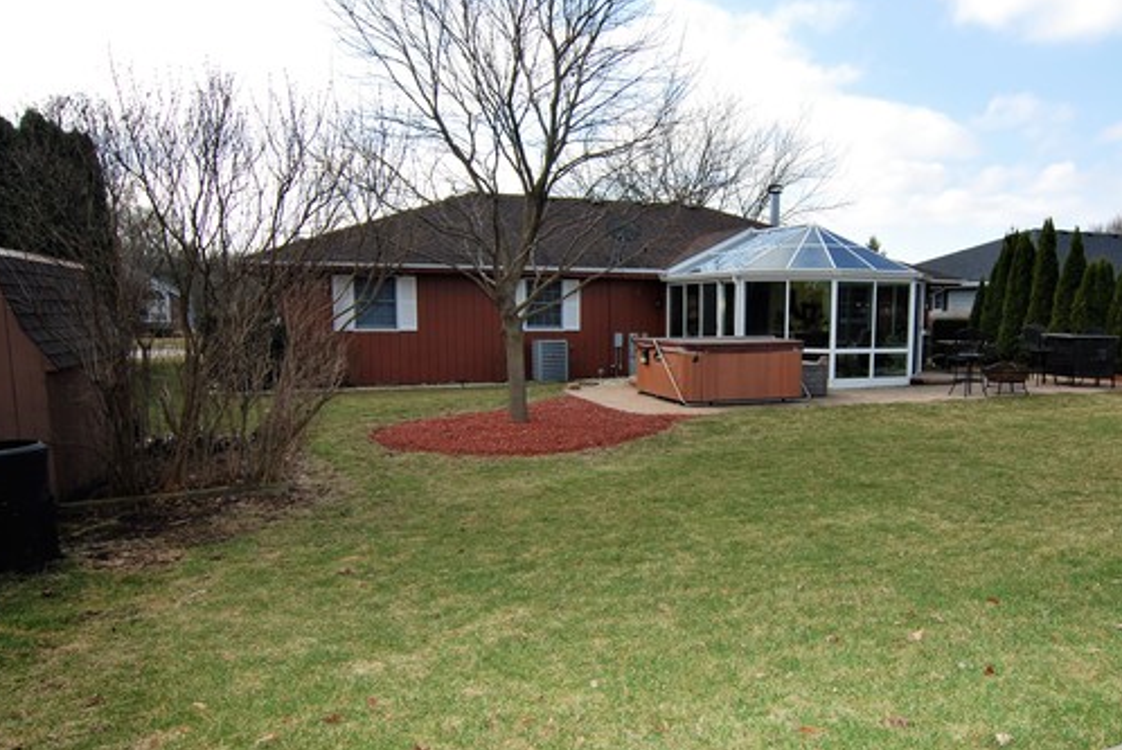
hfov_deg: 66.5
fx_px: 842
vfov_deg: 47.9
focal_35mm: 27
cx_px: 692
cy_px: 421
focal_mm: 14
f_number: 5.6
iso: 100
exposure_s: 1/200
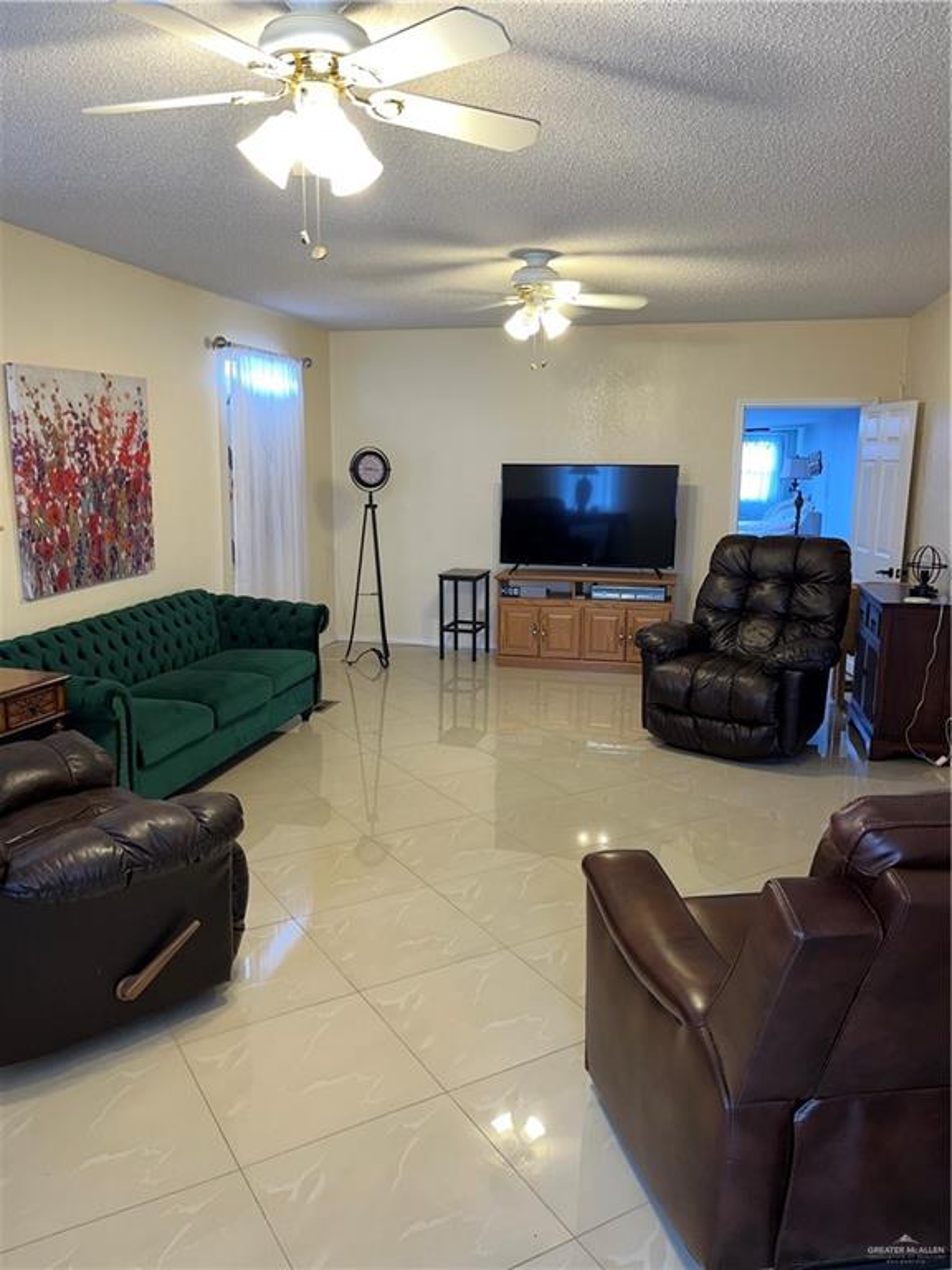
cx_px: 476
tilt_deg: -10.1
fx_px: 953
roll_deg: -0.2
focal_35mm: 26
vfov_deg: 67.3
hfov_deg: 53.1
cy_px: 635
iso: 50
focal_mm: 5.1
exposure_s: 1/24
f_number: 1.6
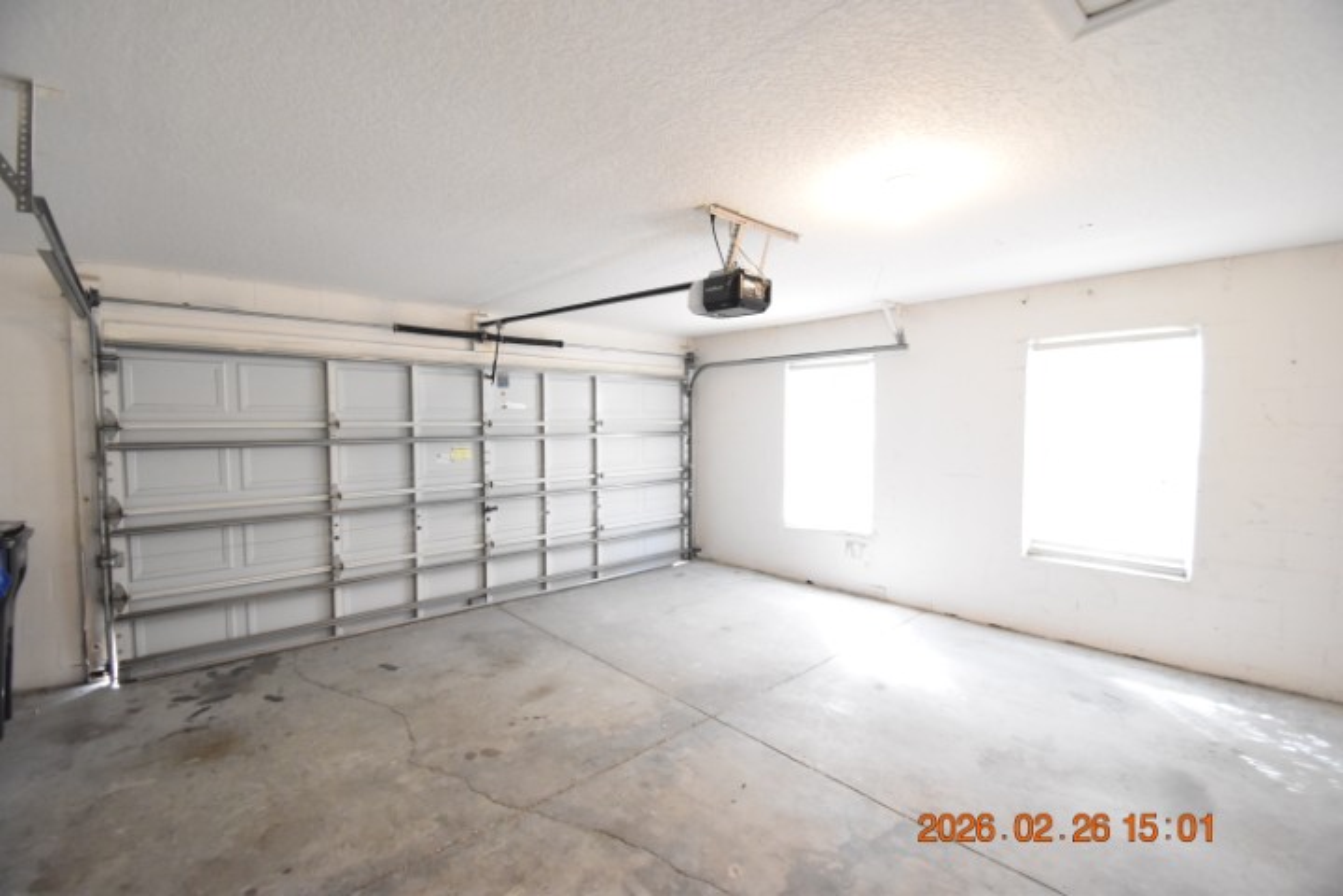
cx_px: 672
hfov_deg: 100.4
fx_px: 560
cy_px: 448
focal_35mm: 15
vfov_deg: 77.3
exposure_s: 1/60
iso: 3200
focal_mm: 10
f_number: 3.5
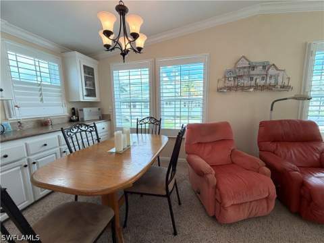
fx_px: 131
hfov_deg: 102.1
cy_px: 122
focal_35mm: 14
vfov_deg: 85.7
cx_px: 162
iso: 64
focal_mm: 2.22
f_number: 2.2
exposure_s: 1/140
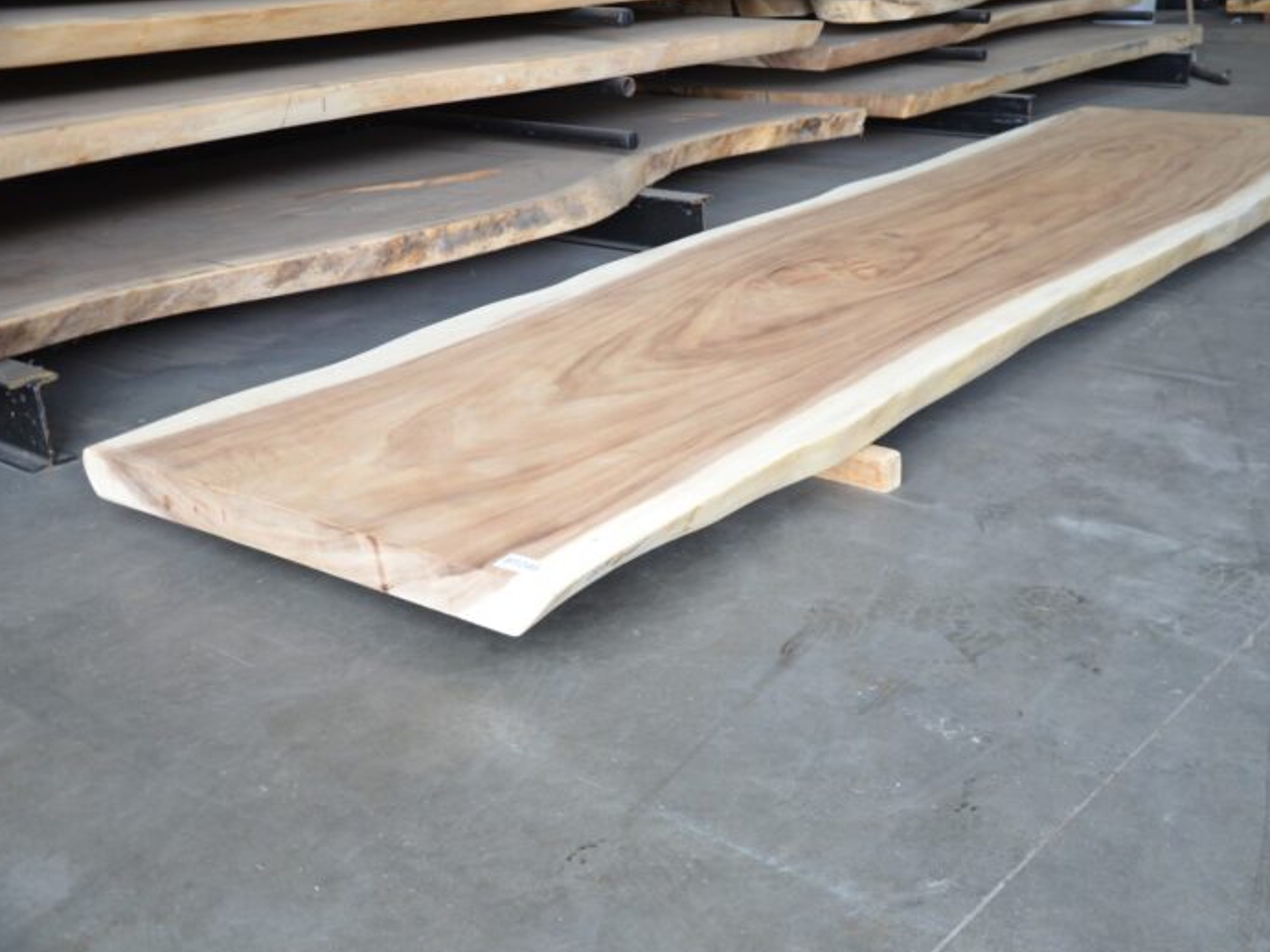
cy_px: 482
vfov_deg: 35.9
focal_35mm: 40
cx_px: 711
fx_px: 1467
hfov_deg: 46.7
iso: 560
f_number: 4
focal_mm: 24
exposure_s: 1/60
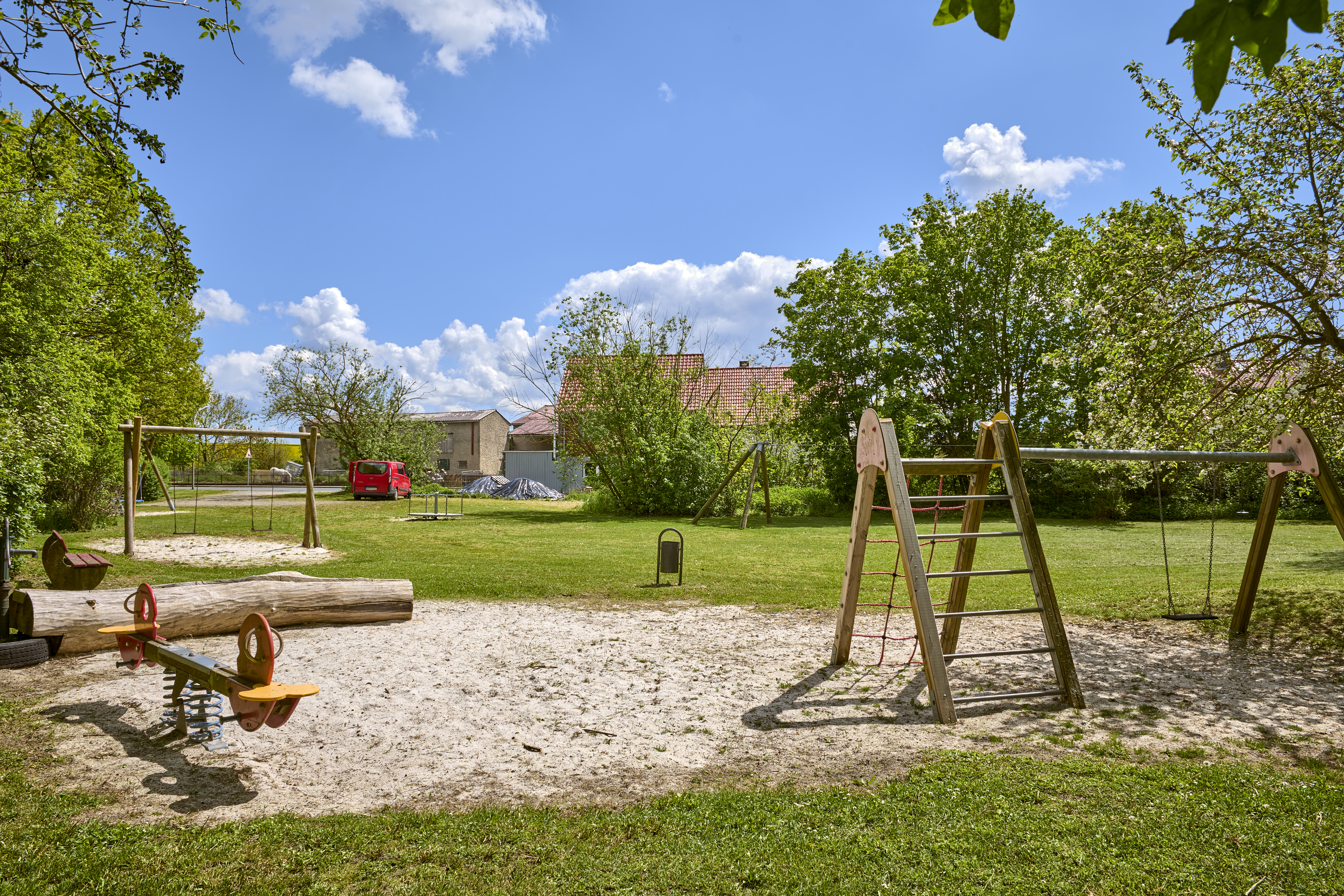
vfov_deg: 53.1
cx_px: 672
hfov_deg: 73.7
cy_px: 448
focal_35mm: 24
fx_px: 896
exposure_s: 1/200
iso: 100
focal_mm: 24
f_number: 11
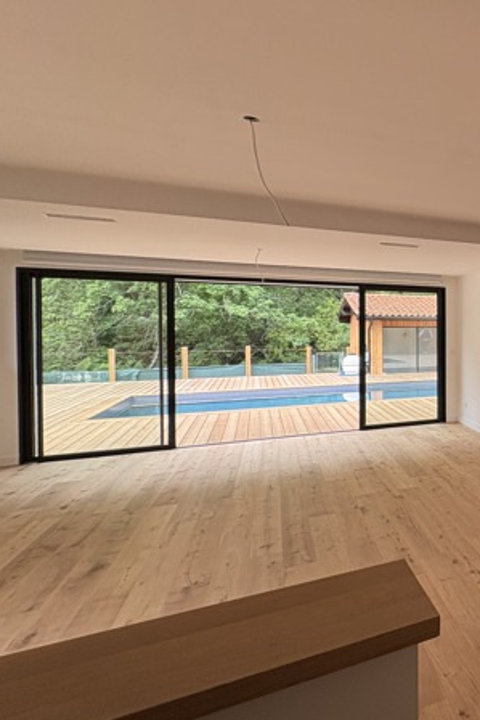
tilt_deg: -1.0
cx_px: 620
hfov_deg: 35.0
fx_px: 520
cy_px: 338
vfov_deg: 69.3
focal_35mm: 26
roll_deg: +0.2
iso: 64
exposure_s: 1/183
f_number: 2.2
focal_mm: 2.22
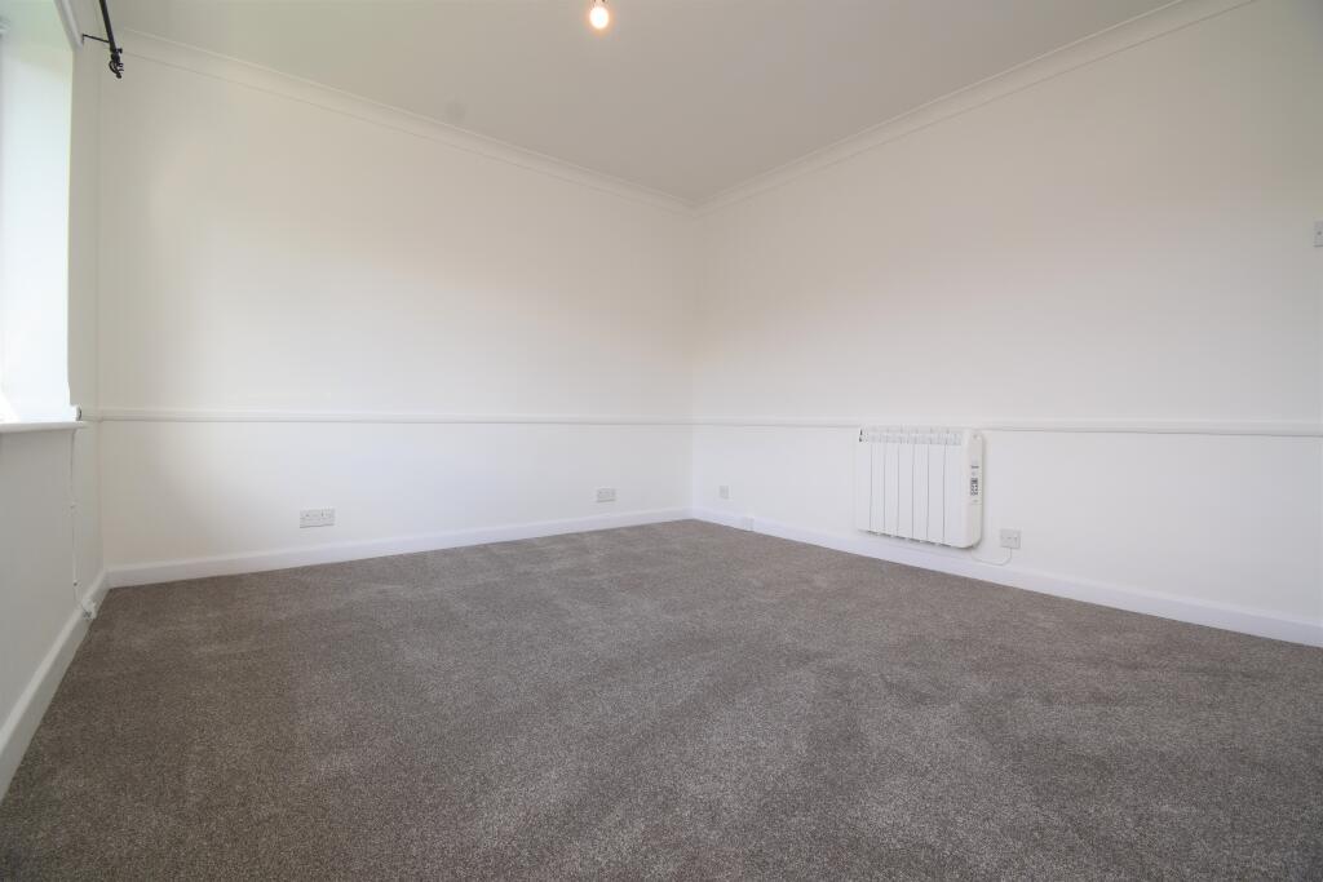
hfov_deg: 100.4
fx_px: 551
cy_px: 441
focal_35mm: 15
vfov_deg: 77.3
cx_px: 662
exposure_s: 1/100
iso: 400
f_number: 9
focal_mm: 10
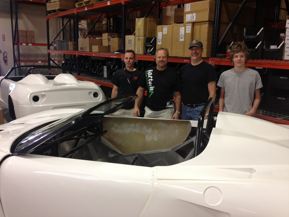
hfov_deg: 52.6
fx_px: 292
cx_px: 144
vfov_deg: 40.7
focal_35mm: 35
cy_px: 108
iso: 80
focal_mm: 4.28
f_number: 2.4
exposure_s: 1/20
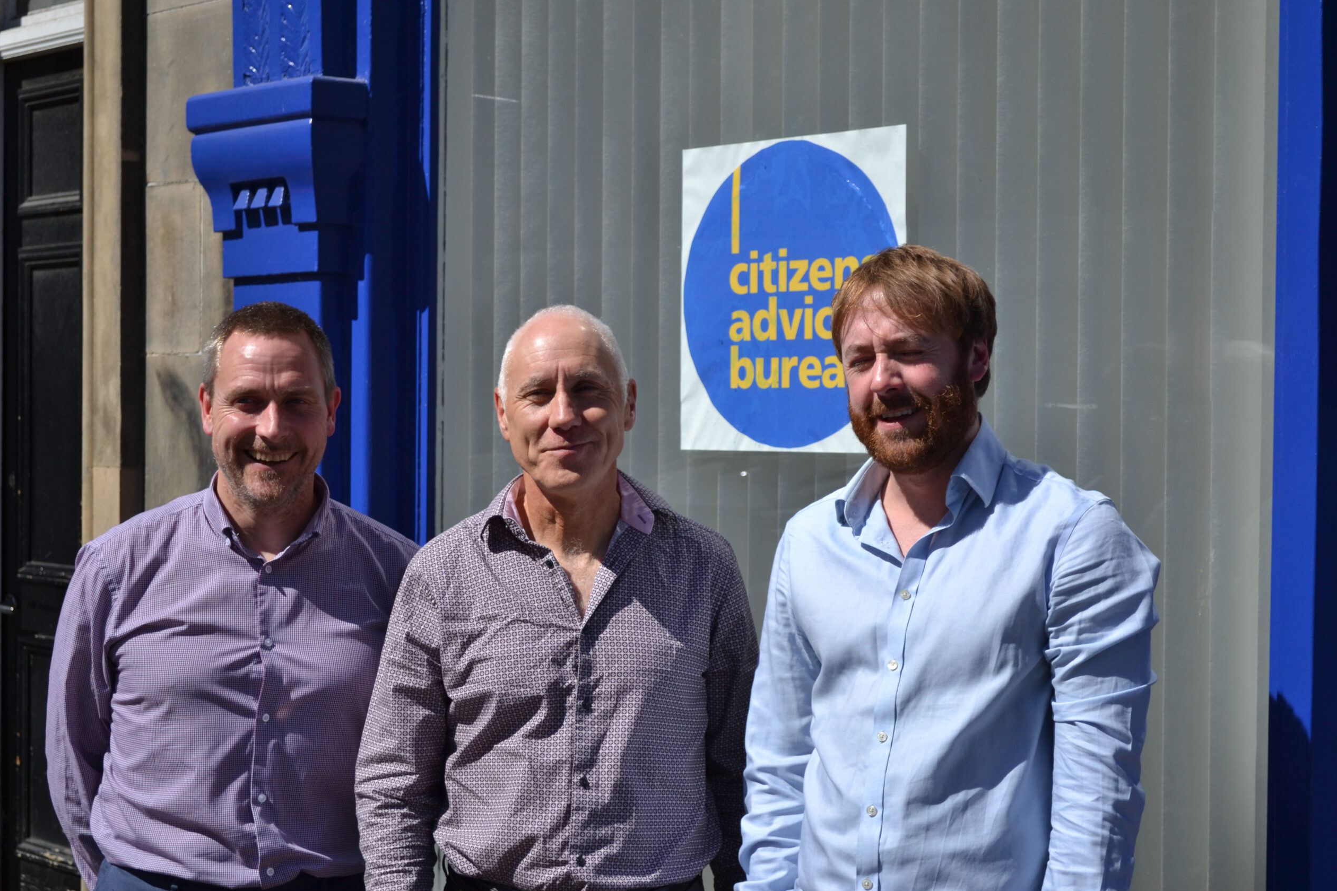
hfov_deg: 31.4
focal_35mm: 64
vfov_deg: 21.2
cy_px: 442
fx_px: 2377
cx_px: 661
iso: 200
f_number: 5.3
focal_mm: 42
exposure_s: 1/1600
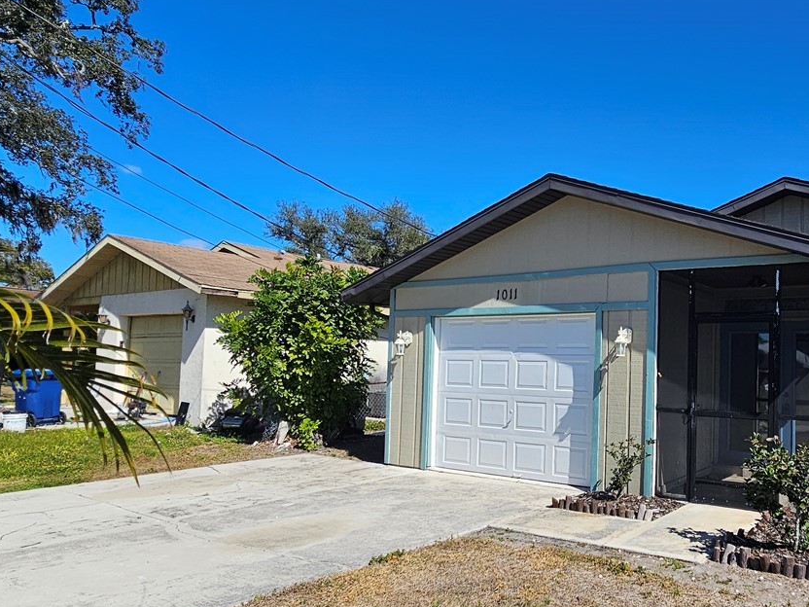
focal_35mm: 25
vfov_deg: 54.8
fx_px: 584
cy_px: 329
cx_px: 617
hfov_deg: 64.7
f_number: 2.2
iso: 50
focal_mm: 2.2
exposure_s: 1/2913
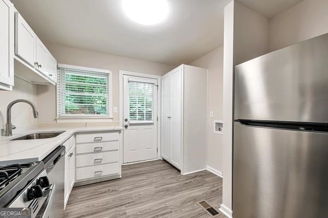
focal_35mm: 14
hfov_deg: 104.3
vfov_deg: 81.1
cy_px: 109
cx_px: 164
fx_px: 127
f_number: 8
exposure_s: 1/3
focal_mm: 14
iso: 100
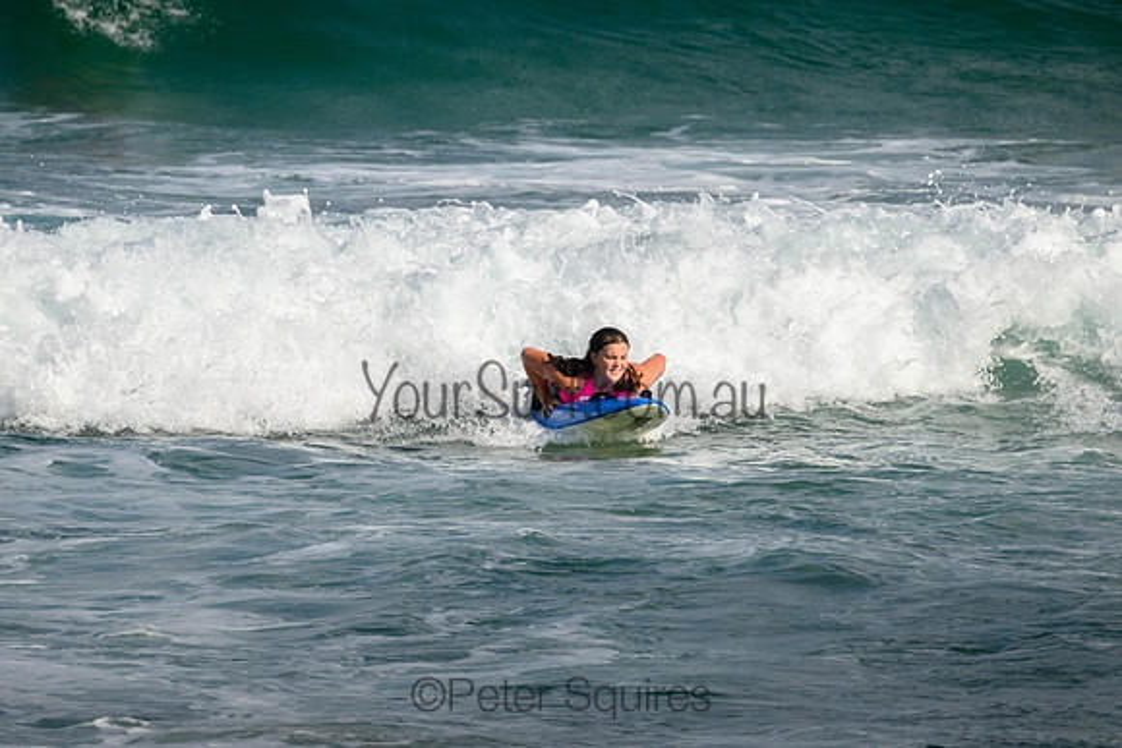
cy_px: 314
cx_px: 535
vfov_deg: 1.4
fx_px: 29682
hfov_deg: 2.2
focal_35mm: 952
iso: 640
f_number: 11
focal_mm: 800
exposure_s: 1/2000
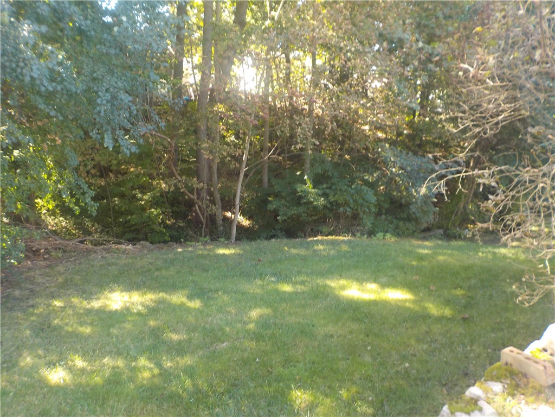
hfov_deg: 60.0
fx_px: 481
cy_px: 208
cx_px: 278
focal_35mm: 30
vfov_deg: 46.8
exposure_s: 1/30
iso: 125
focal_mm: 4.1
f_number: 3.3
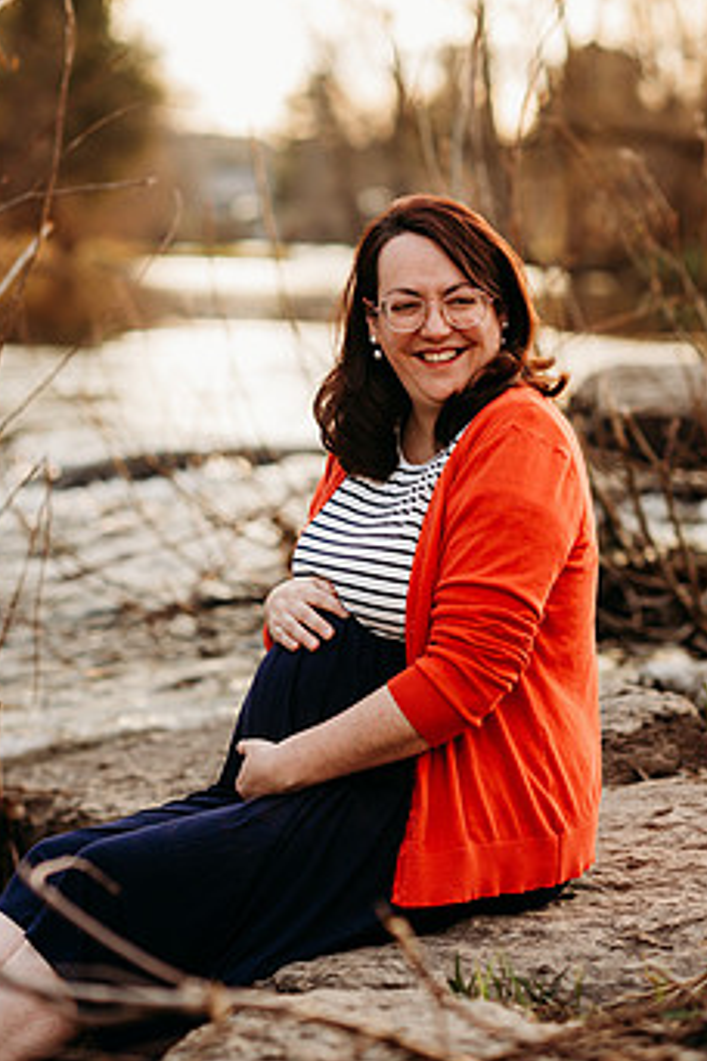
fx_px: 3299
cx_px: 344
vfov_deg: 18.2
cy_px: 410
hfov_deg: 12.2
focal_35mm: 112
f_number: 2.8
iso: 125
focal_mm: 85
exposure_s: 1/200
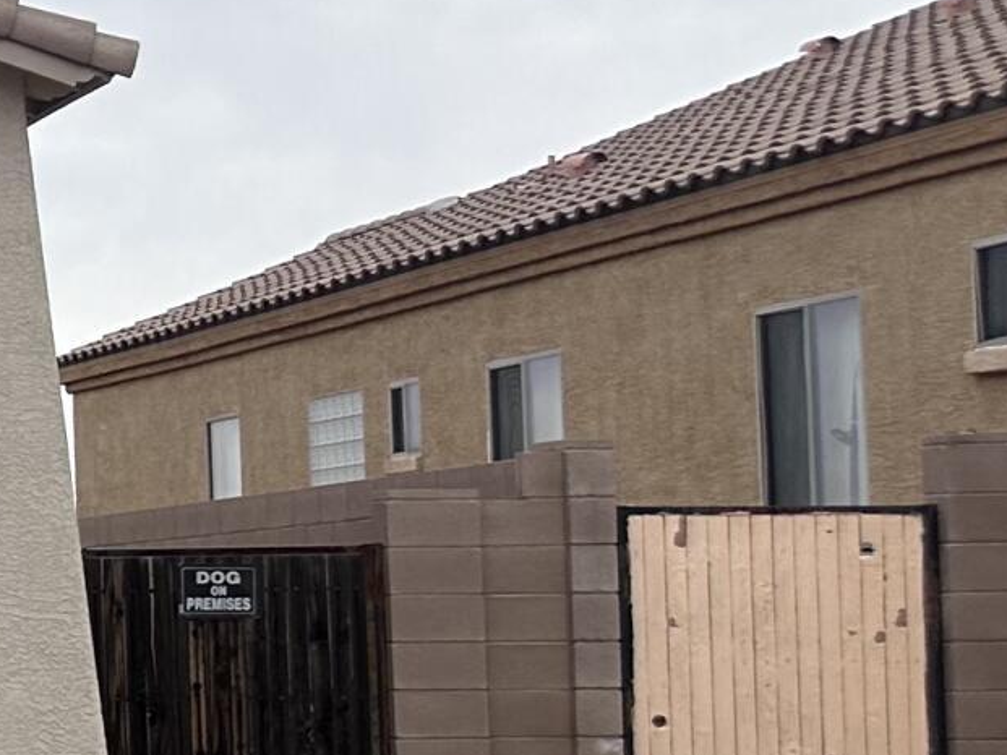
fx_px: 3375
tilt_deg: +2.8
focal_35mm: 116
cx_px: -1352
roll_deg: -0.2
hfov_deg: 13.1
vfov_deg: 12.8
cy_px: 476
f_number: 1.78
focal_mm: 6.86
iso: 80
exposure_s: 1/3861
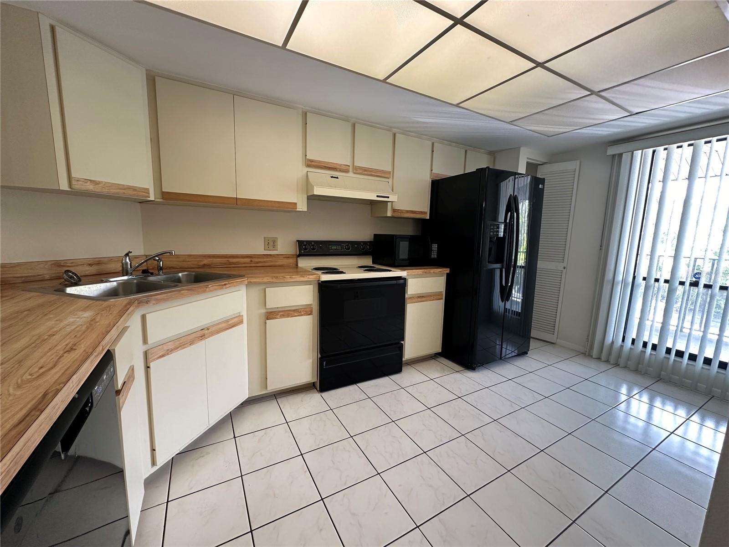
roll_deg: -2.0
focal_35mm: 14
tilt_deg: -7.6
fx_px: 295
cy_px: 274
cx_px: 364
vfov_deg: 85.7
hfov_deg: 102.1
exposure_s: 1/60
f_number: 2.2
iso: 200
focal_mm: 2.22
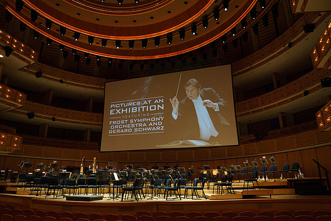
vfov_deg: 52.1
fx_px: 226
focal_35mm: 25
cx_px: 166
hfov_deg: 72.5
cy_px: 110
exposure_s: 1/200
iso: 2500
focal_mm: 24
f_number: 5.6
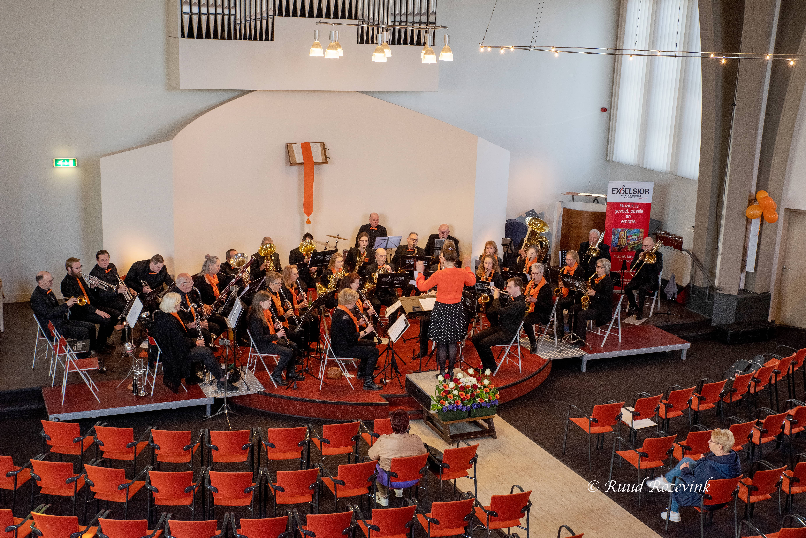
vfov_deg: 29.9
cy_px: 269
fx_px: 1008
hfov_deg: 43.6
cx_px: 403
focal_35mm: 45
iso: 1600
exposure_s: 1/60
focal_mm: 45
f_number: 7.1
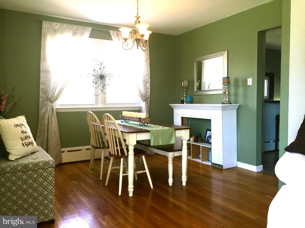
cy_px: 114
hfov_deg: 61.7
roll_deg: -0.4
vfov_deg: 48.2
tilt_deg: -1.7
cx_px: 152
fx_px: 256
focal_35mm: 29
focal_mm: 4.15
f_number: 2.2
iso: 32
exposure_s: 1/30
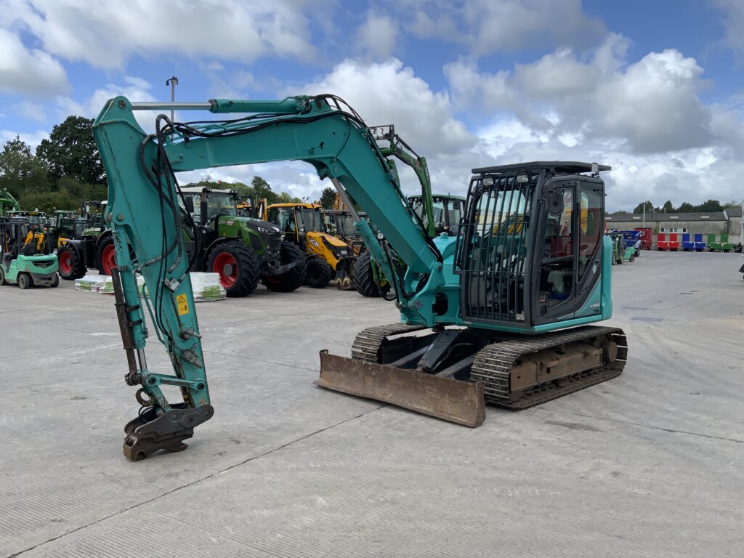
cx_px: 372
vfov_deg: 48.2
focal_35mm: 29
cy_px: 279
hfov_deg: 61.7
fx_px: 623
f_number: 1.8
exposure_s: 1/1342
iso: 16
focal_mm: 3
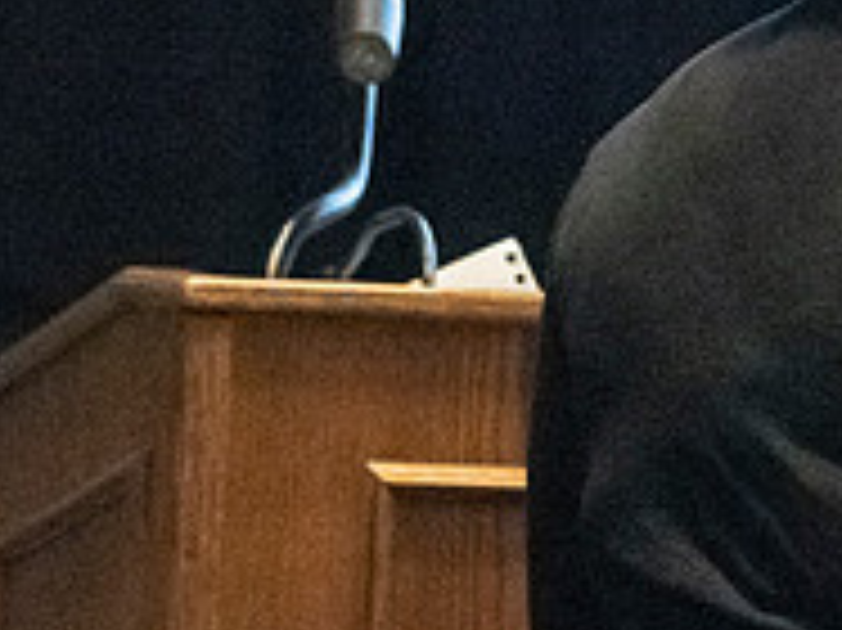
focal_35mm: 479
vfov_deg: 3.1
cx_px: 824
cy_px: 57
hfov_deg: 4.1
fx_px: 11644
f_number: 4
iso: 10000
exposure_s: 1/200
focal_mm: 105
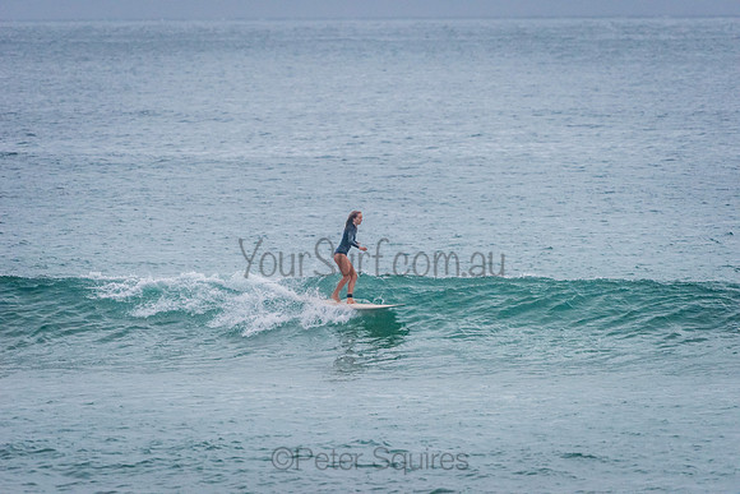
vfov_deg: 3.8
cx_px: 370
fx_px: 7401
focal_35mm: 360
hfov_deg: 5.7
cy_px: 247
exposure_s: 1/1600
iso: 2500
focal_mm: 360
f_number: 5.6
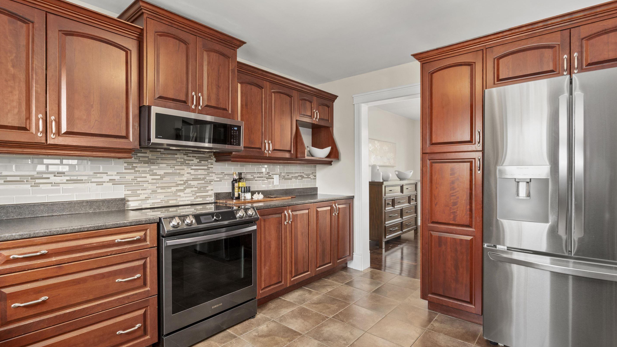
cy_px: 184
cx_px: 311
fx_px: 278
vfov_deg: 63.9
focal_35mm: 17
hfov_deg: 95.9
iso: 400
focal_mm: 10
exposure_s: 1/1.67
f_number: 10
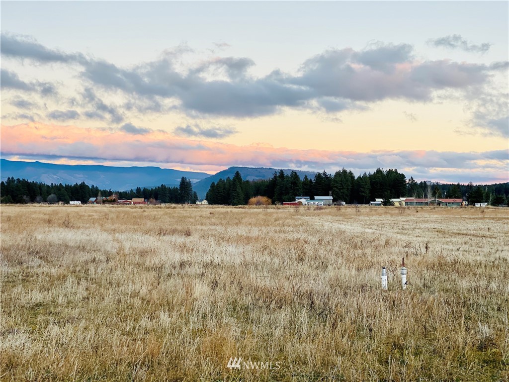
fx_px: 765
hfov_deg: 36.8
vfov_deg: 28.0
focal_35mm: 52
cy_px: 191
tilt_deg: +1.4
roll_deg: -1.0
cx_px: 254
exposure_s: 1/122
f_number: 2
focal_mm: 6
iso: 25
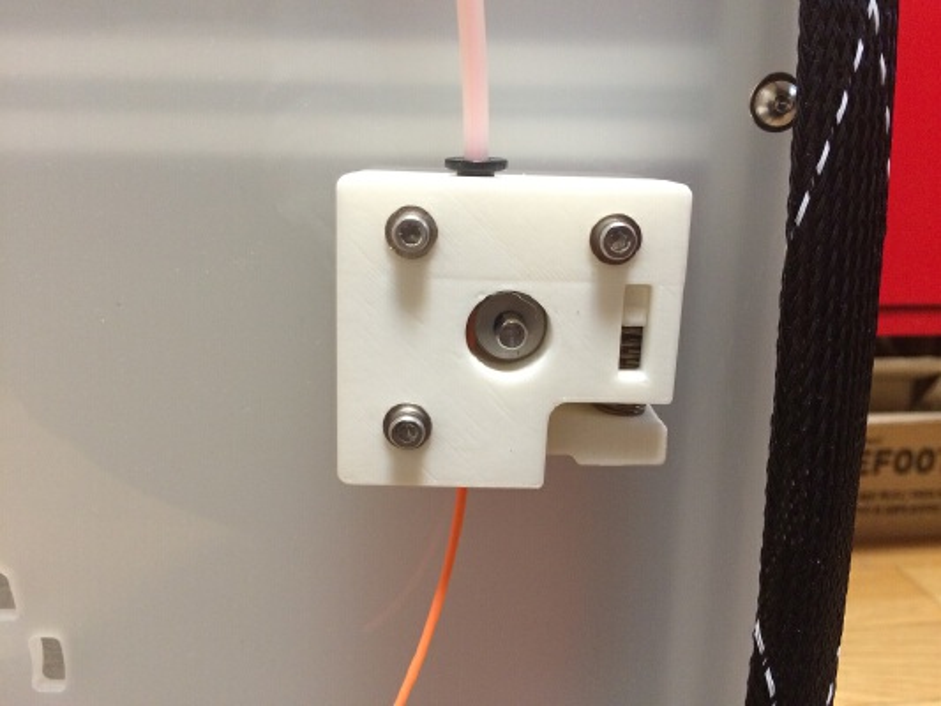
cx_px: 470
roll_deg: -0.5
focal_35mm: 29
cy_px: 353
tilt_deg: -14.2
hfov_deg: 61.6
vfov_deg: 48.2
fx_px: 789
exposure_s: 1/30
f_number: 2.2
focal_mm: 4.15
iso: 250
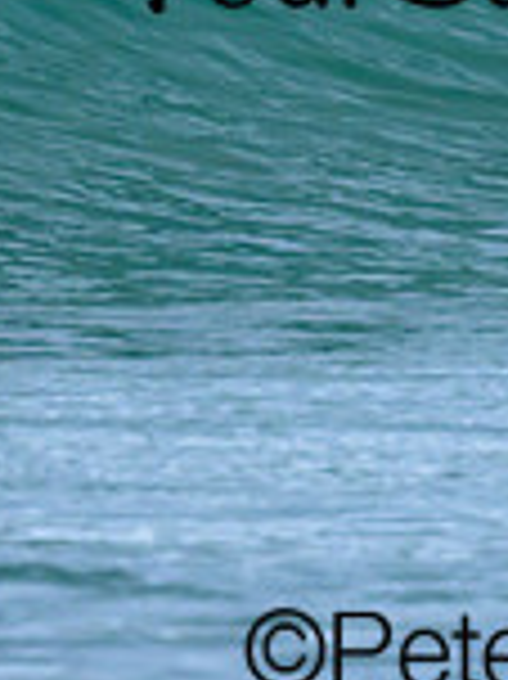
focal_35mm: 2839
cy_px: -277
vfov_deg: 0.7
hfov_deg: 0.5
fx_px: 55630
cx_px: 763
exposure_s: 1/2000
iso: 1400
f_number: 8
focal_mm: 560
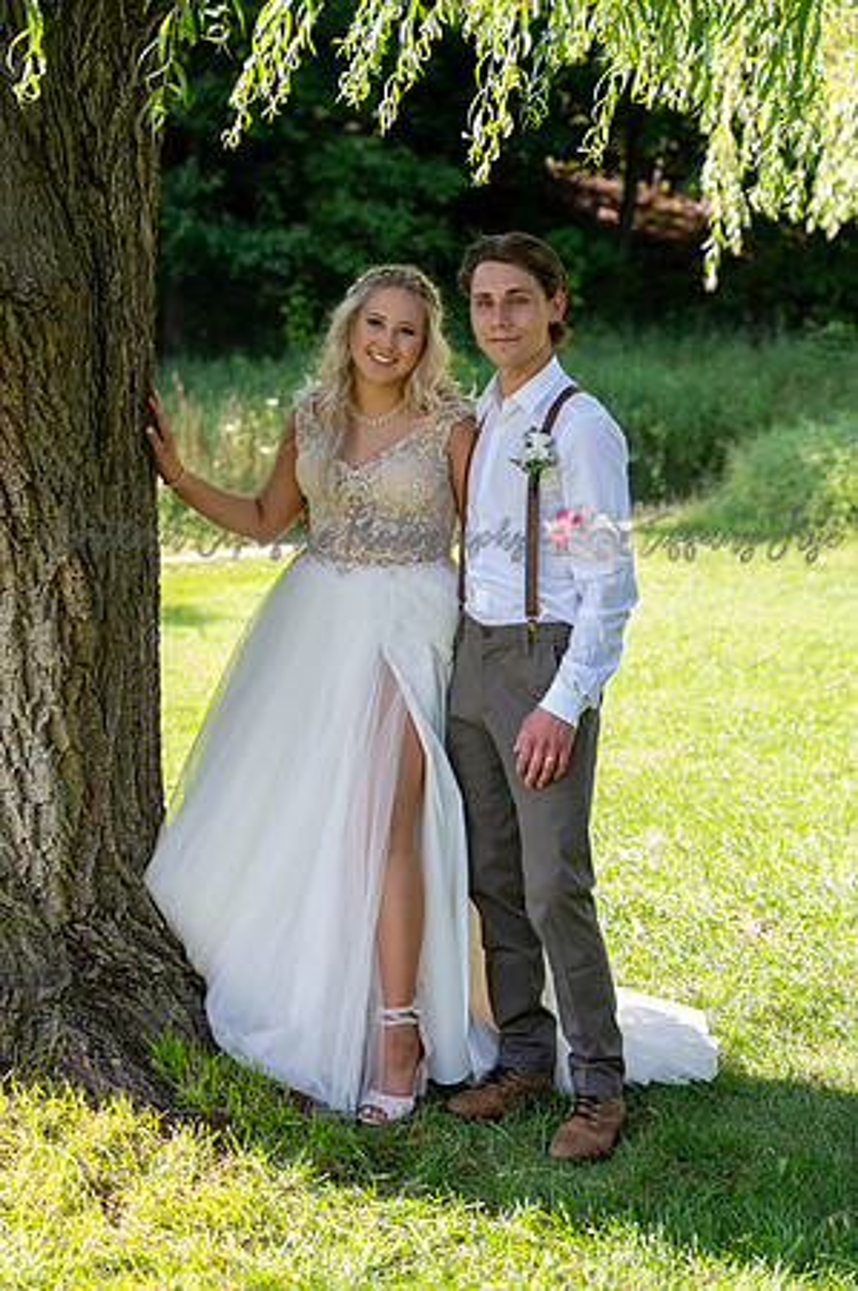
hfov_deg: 19.4
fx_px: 2508
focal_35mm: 70
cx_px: 429
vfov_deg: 28.9
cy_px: 646
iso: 360
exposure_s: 1/250
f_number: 4
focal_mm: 70
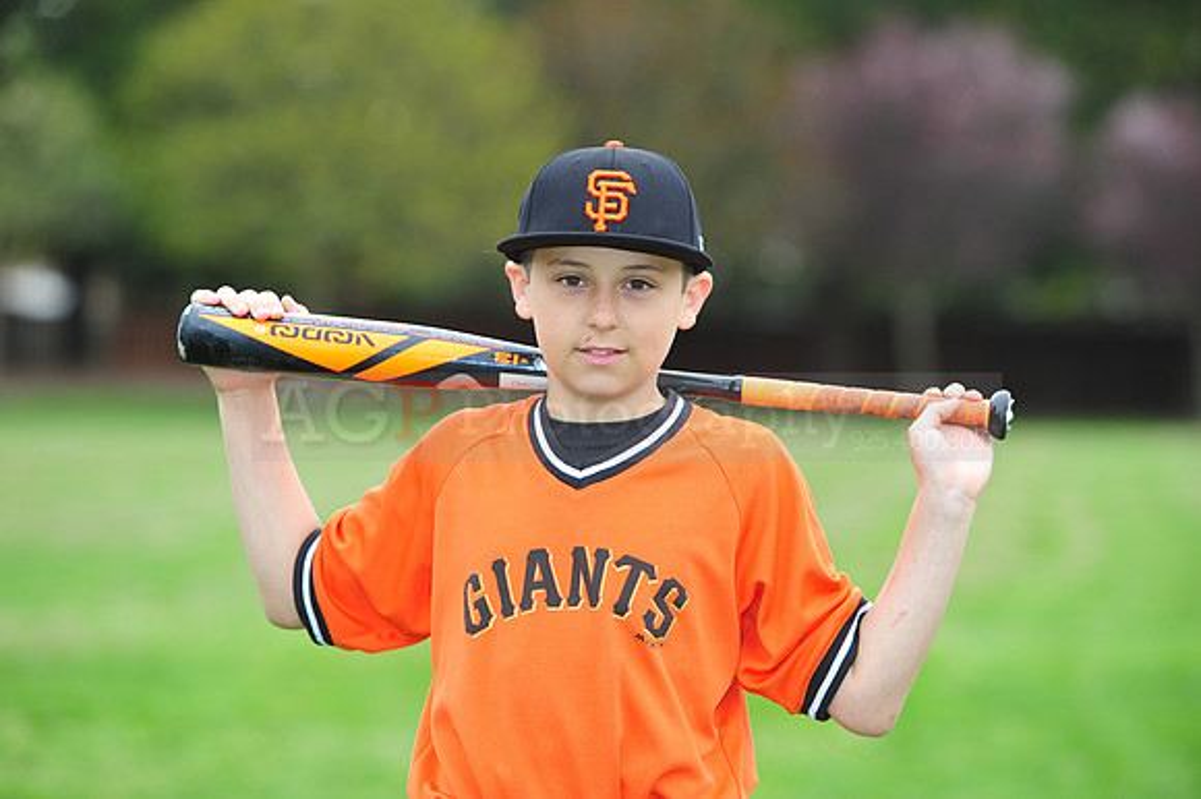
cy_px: 400
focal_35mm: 175
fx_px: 5835
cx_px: 600
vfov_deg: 7.8
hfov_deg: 11.8
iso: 400
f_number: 5
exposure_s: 1/320
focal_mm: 175
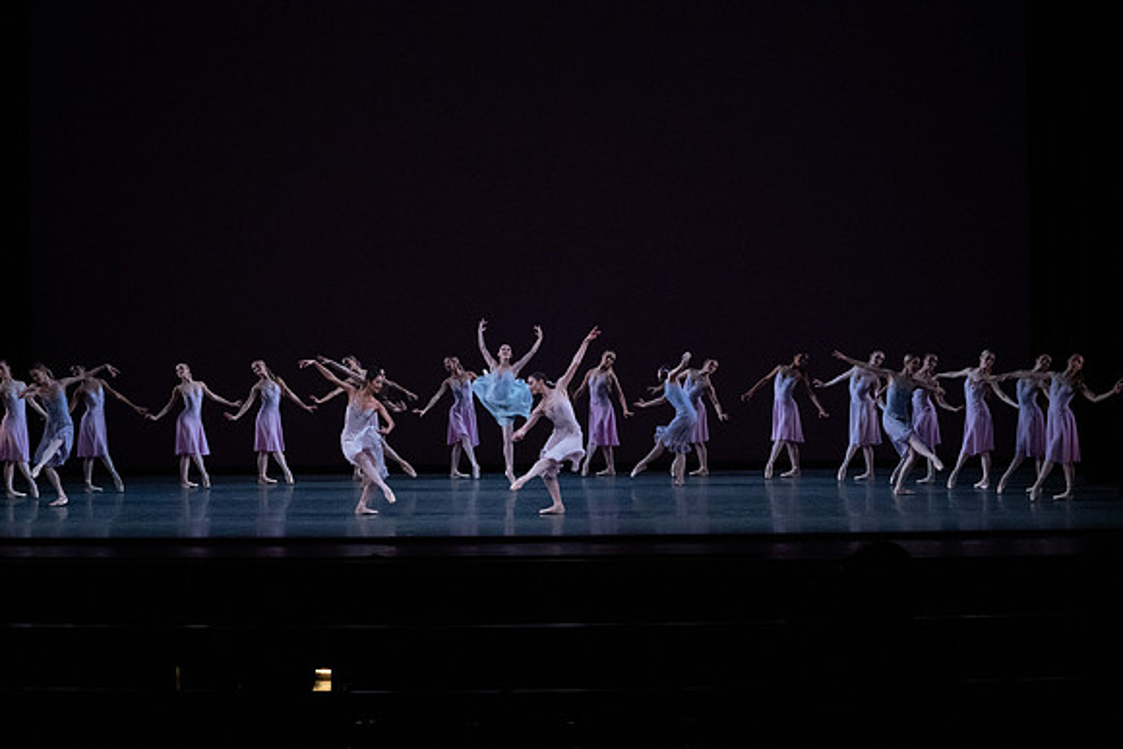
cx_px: 562
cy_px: 374
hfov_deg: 28.8
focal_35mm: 70
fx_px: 2184
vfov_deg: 19.5
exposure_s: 1/400
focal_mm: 70
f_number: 13
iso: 12800
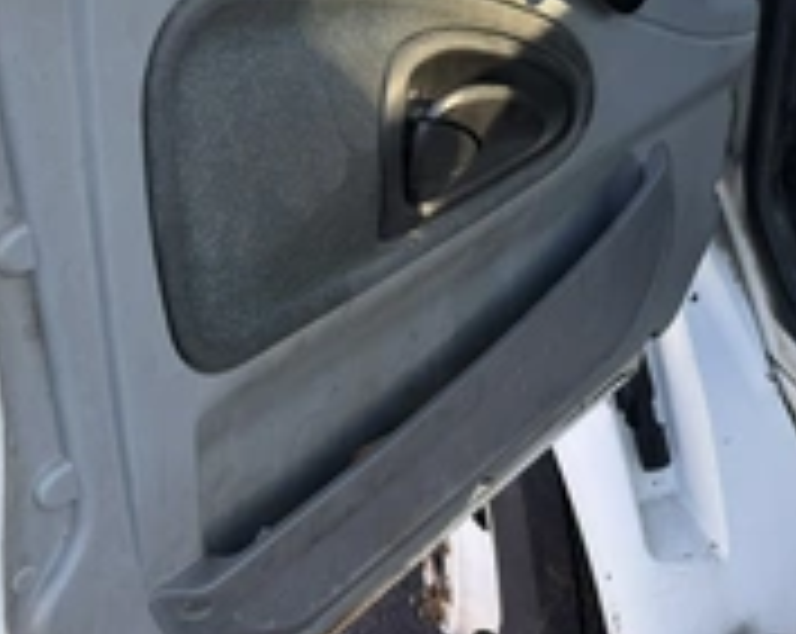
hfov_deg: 35.4
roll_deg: -0.4
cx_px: 454
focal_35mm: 53
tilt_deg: -27.7
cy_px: 112
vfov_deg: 27.9
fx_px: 1247
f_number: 1.78
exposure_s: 1/440
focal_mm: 6.76
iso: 80
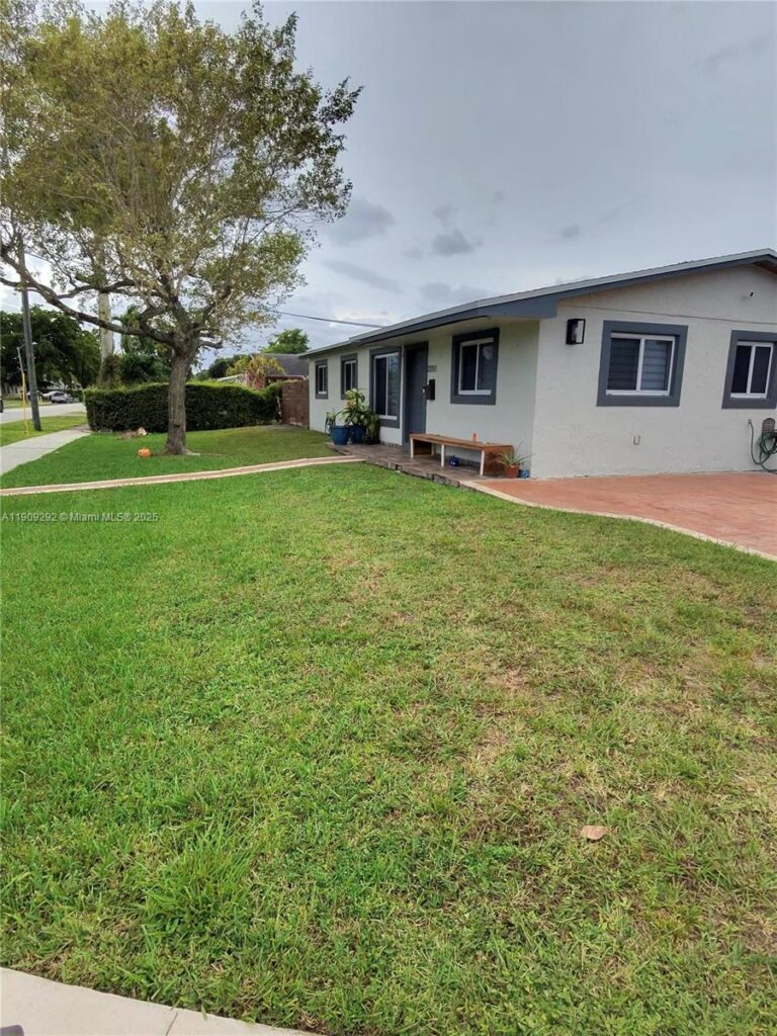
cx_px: 388
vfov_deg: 106.2
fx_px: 389
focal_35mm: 13
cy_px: 518
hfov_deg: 89.9
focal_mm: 2.24
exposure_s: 1/500
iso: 56
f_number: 2.2
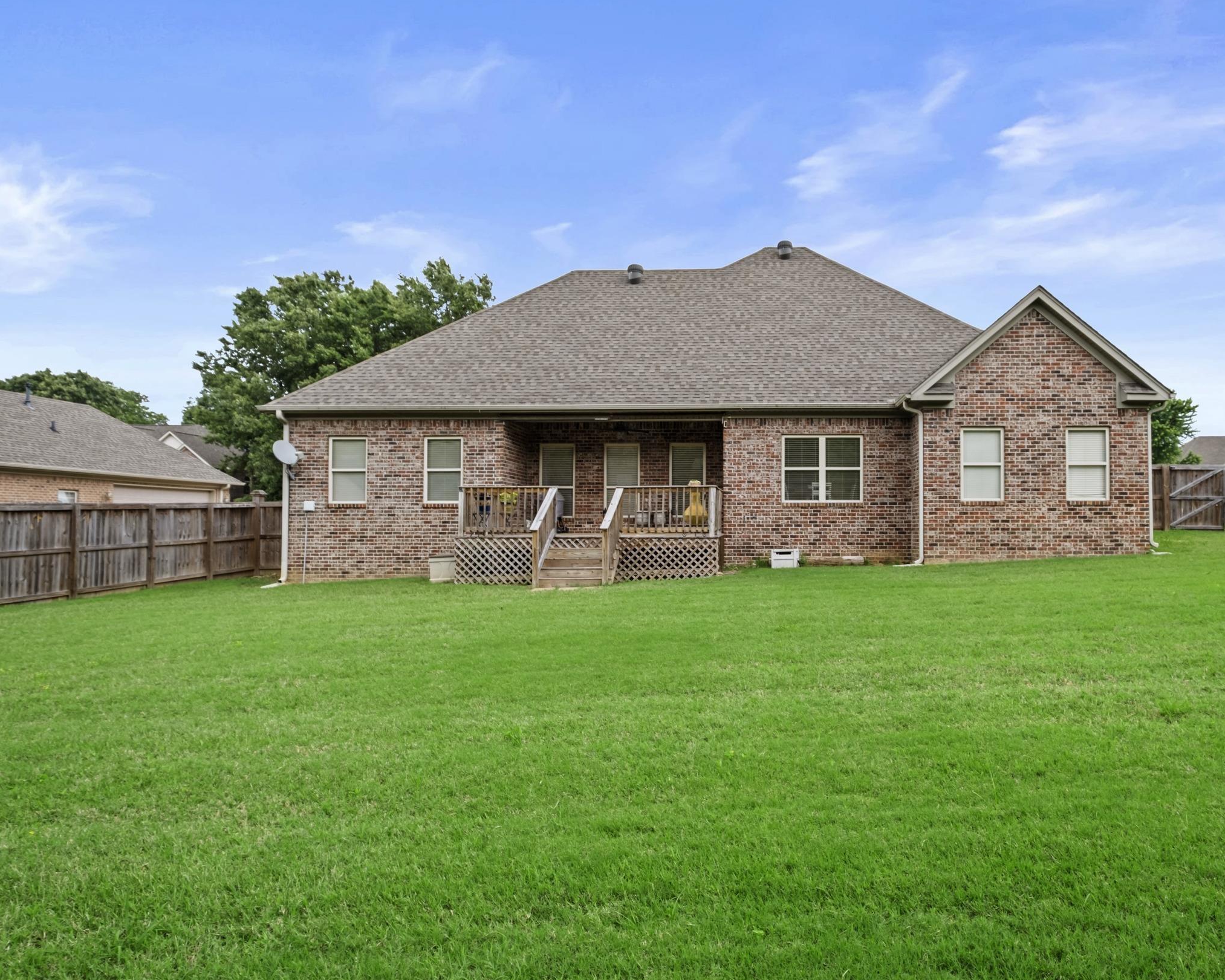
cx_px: 755
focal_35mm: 22
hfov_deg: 73.9
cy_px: 500
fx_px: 798
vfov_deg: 63.1
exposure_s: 1/25
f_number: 8
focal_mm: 12.6
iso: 400
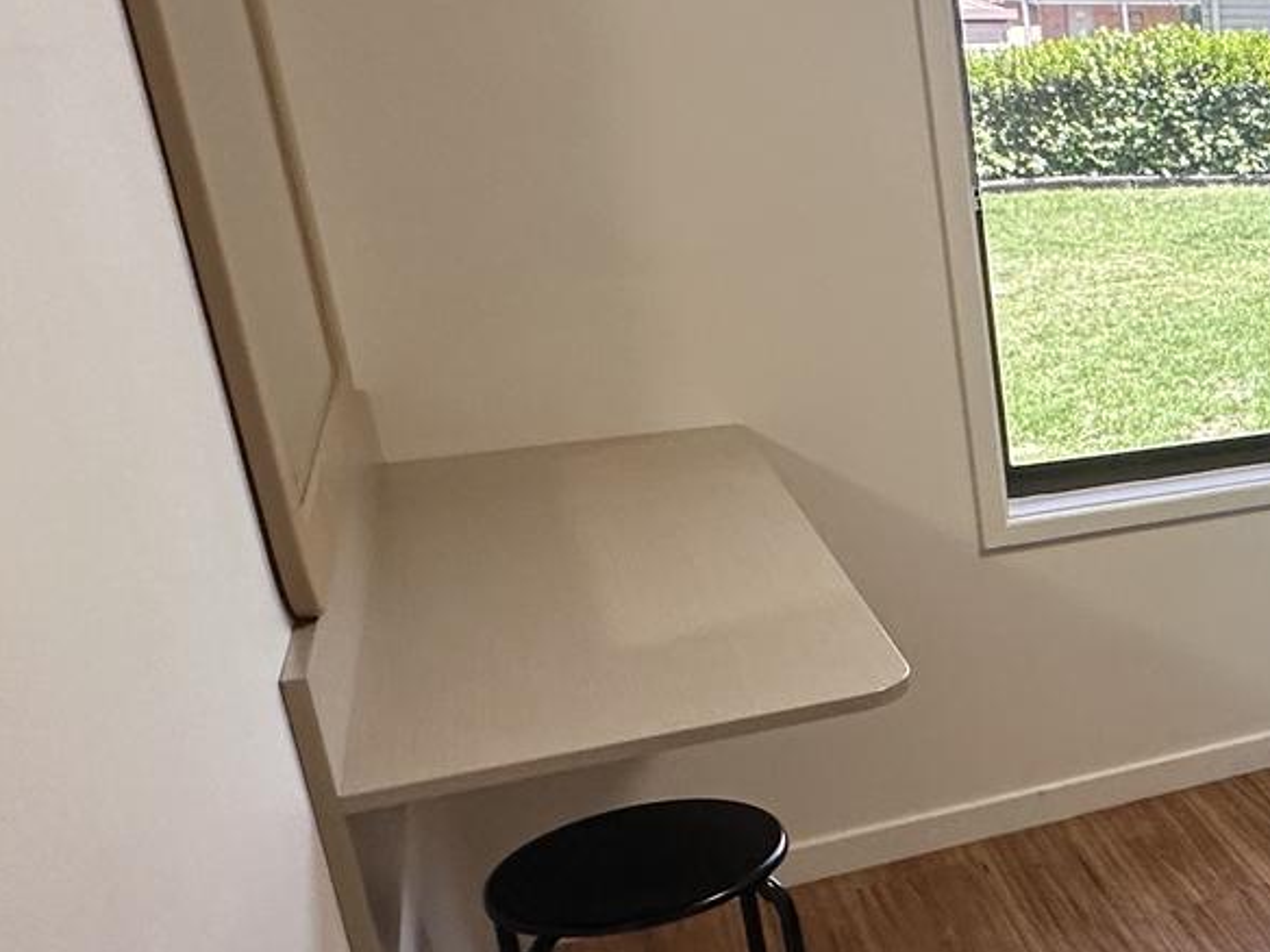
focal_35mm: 46
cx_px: 1651
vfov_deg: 31.5
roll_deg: -0.3
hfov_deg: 31.7
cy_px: 552
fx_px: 1688
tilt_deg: -17.1
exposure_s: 1/100
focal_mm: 2.22
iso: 200
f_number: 2.2
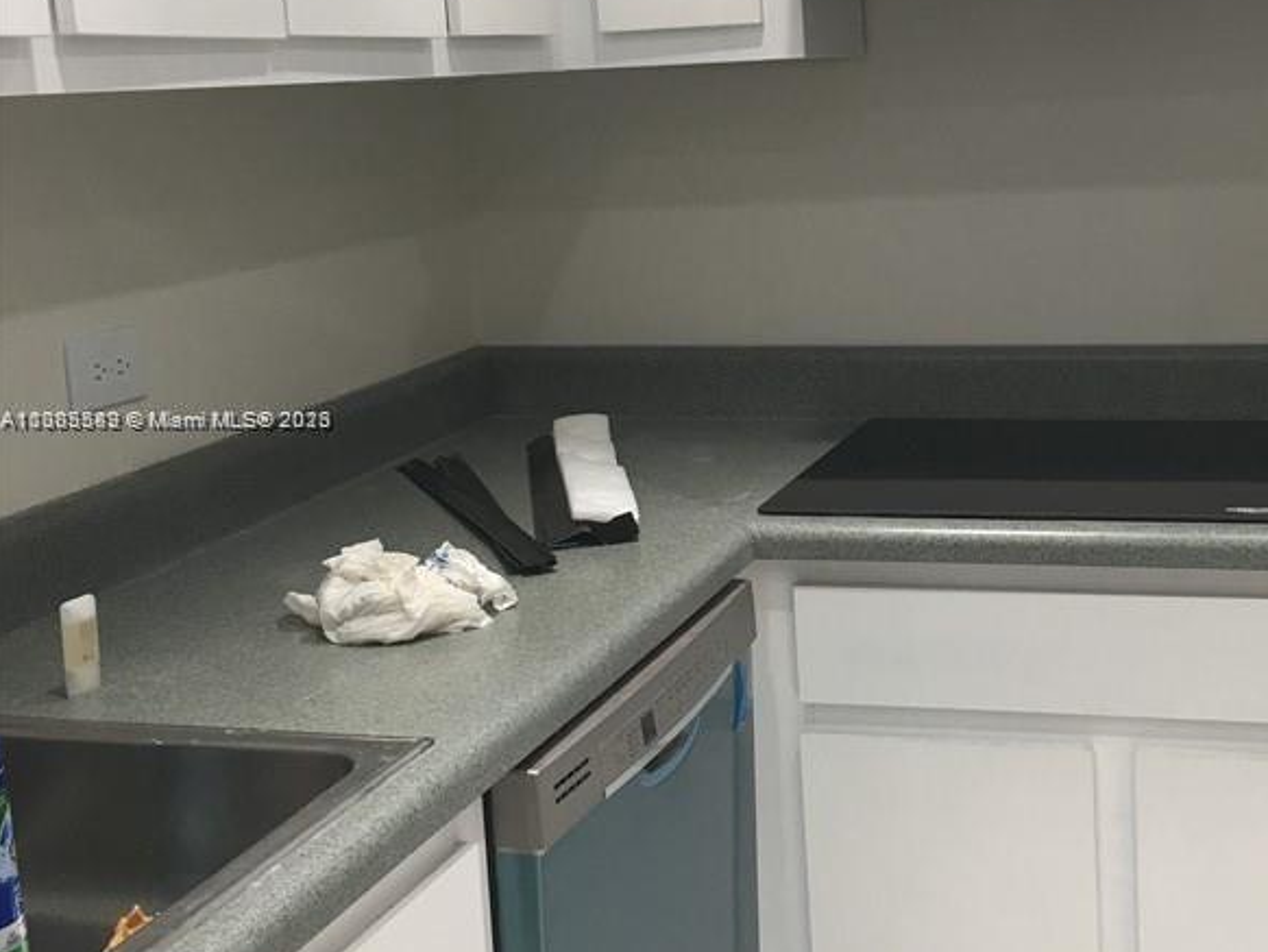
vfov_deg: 28.6
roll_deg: +2.3
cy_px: 420
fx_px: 1869
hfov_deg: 37.1
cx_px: 832
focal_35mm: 51
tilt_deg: -9.8
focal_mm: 4.15
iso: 25
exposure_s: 1/15
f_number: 2.2
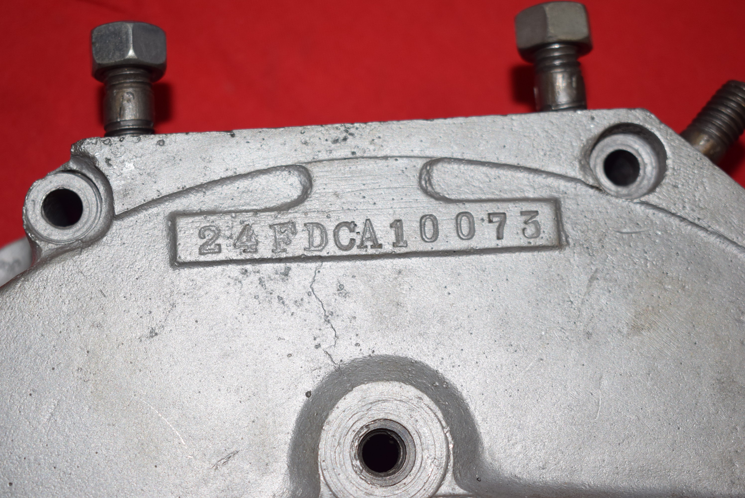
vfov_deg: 21.6
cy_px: 249
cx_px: 372
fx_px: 1305
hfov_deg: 31.9
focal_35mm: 63
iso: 400
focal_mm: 42
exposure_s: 1/200
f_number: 5
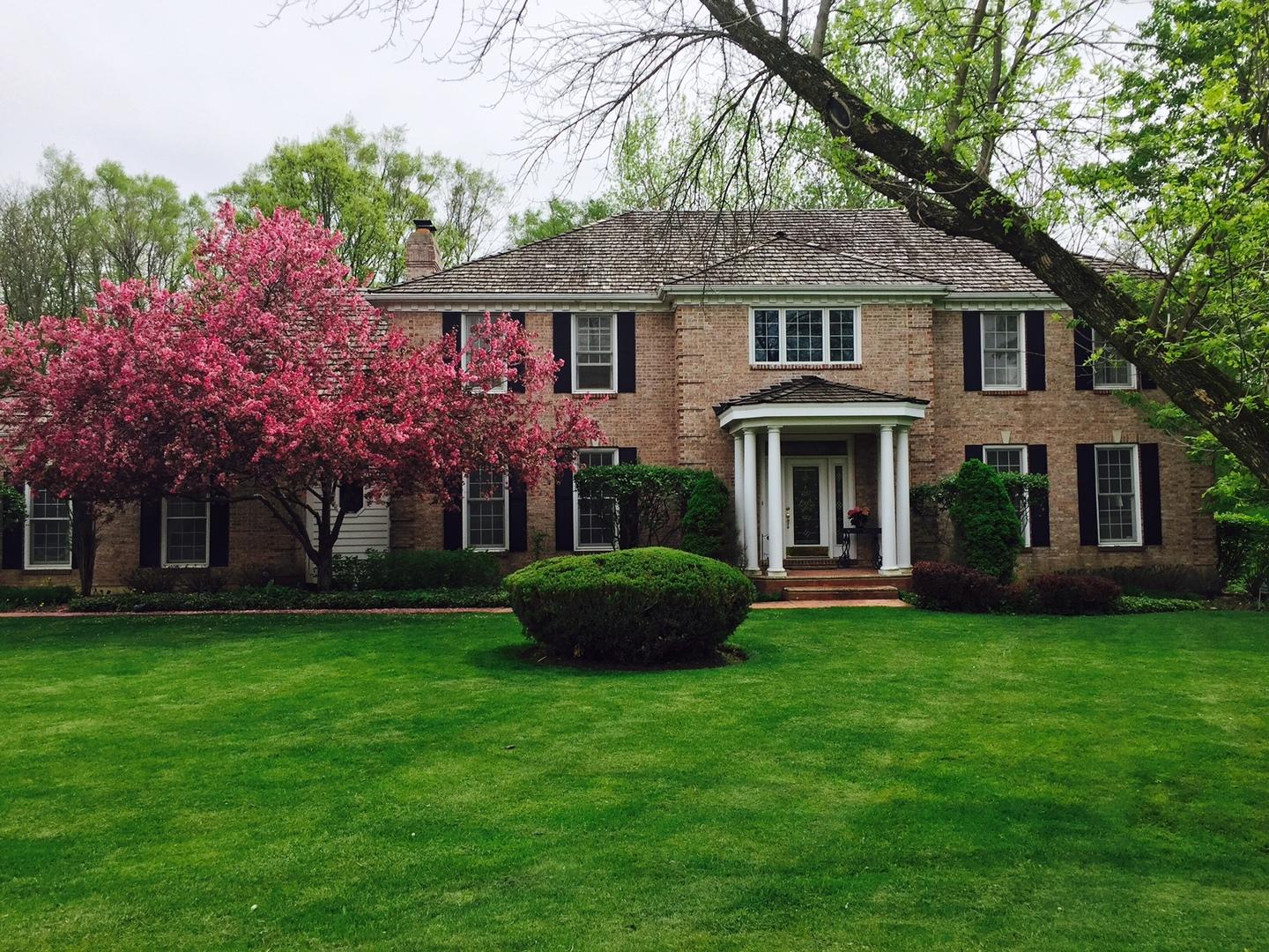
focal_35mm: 29
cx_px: 634
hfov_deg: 61.7
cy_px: 476
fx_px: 1063
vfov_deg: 48.2
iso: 32
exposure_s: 1/1582
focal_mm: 4.15
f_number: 2.2
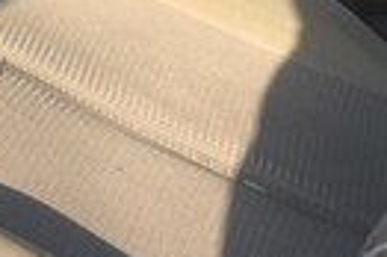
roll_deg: -1.7
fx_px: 1224
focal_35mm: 114
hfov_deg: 17.3
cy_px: -219
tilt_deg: -23.4
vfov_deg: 11.1
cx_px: -56
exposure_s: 1/855
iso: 32
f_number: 2.2
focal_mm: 4.15
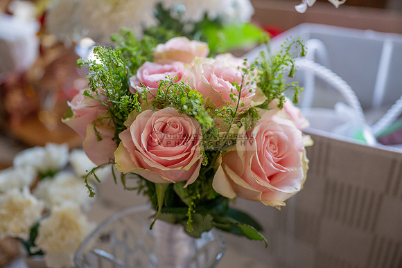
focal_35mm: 37
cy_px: 134
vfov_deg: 36.0
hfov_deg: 51.9
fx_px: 413
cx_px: 201
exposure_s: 1/250
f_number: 2.8
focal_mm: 37
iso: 640
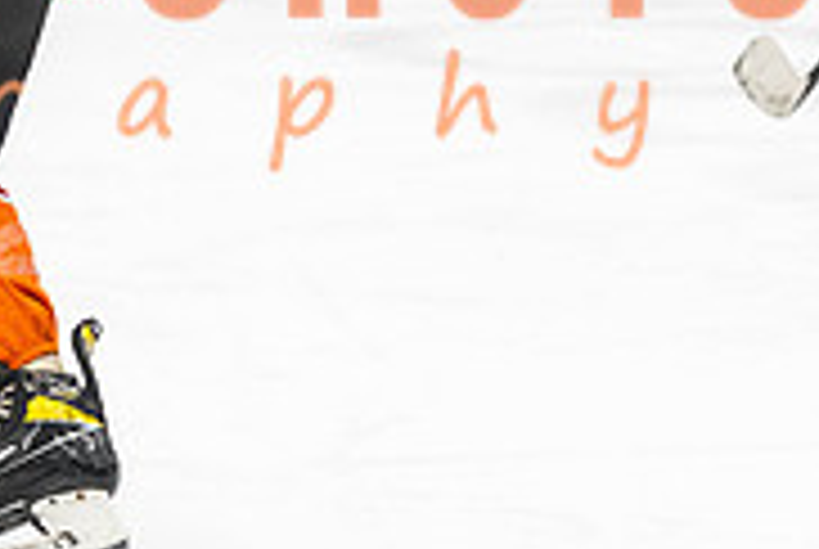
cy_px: -170
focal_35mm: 462
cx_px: -250
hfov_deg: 4.4
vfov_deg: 3.0
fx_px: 10527
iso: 1800
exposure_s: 1/640
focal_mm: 110
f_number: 2.8
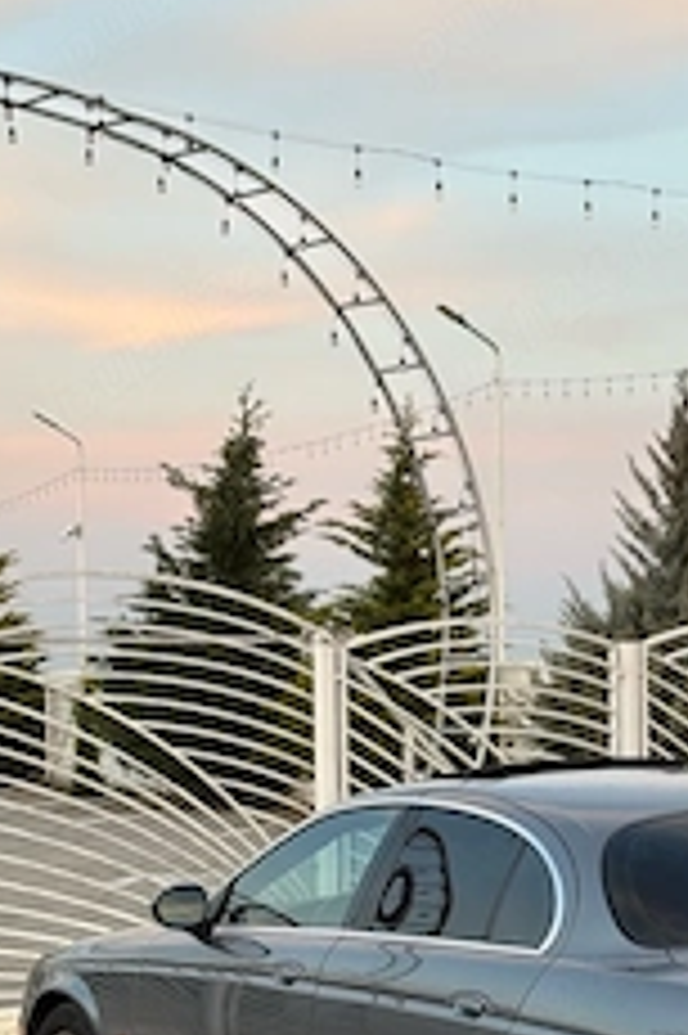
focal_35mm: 94
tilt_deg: -0.6
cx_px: 639
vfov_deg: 21.6
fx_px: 2699
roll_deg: -0.1
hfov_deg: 14.4
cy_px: 720
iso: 32
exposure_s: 1/121
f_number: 1.6
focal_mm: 5.96
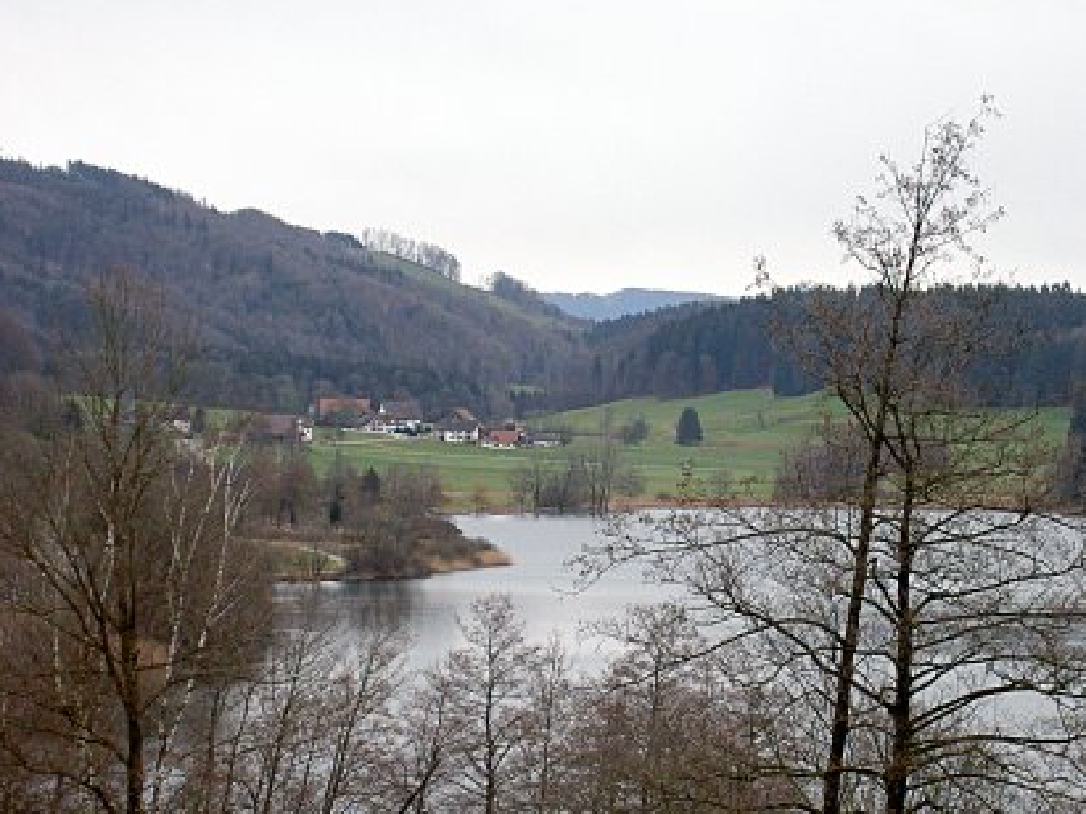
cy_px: 478
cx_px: 769
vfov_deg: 10.0
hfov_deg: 13.2
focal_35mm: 149
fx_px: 4673
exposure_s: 1/100
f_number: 4.9
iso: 100
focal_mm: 16.8
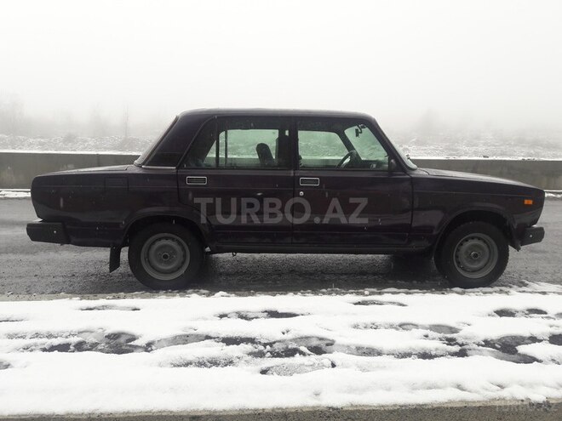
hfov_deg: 63.4
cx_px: 281
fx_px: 455
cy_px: 210
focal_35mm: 28
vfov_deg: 49.7
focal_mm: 3.7
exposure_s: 1/310
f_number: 1.9
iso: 40
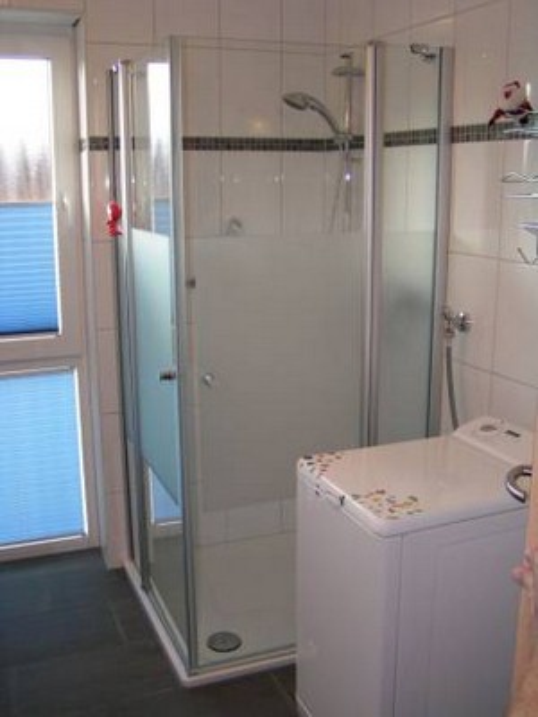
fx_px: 787
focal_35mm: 38
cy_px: 358
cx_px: 269
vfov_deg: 49.0
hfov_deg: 37.7
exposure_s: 1/40
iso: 80
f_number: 2.8
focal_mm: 5.8
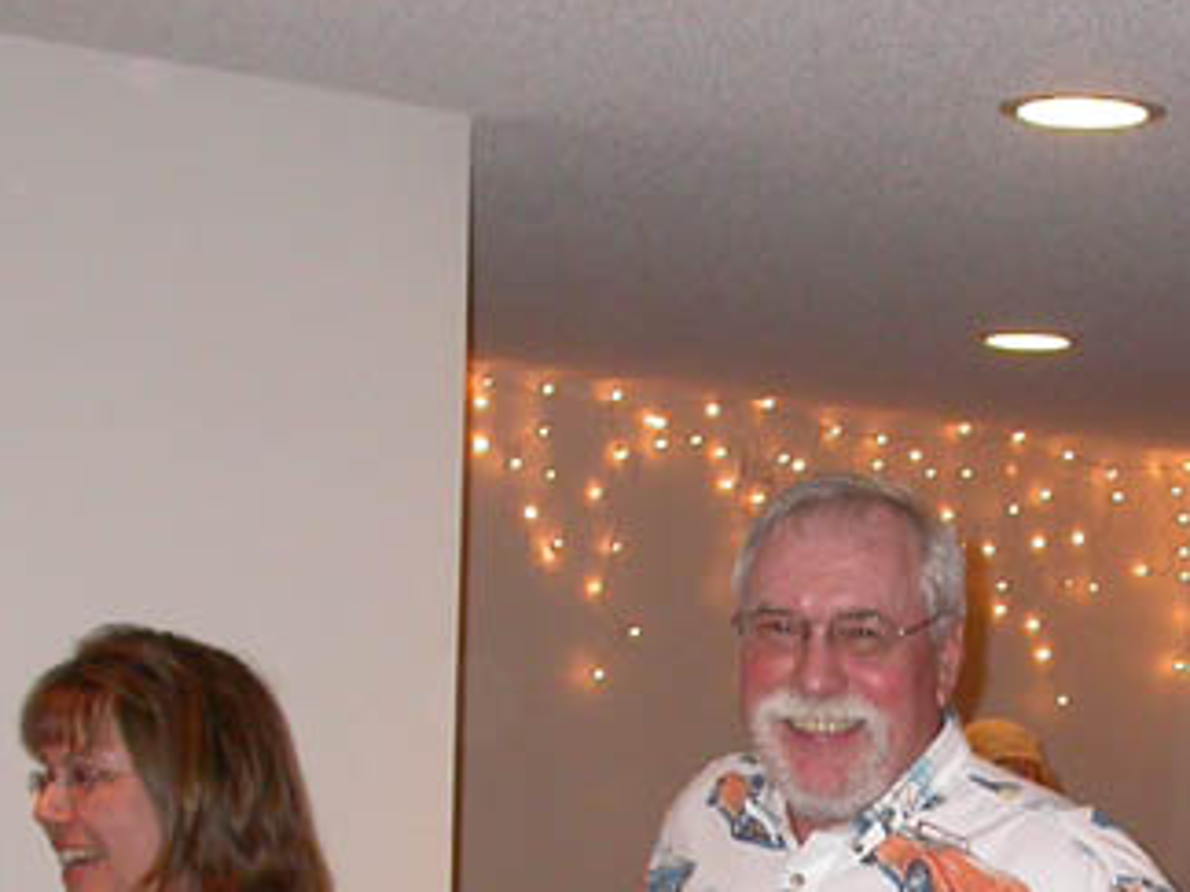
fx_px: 3025
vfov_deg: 16.2
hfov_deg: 22.0
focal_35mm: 88
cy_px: 1022
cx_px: 904
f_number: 2.6
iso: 200
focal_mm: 7.85
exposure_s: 1/60
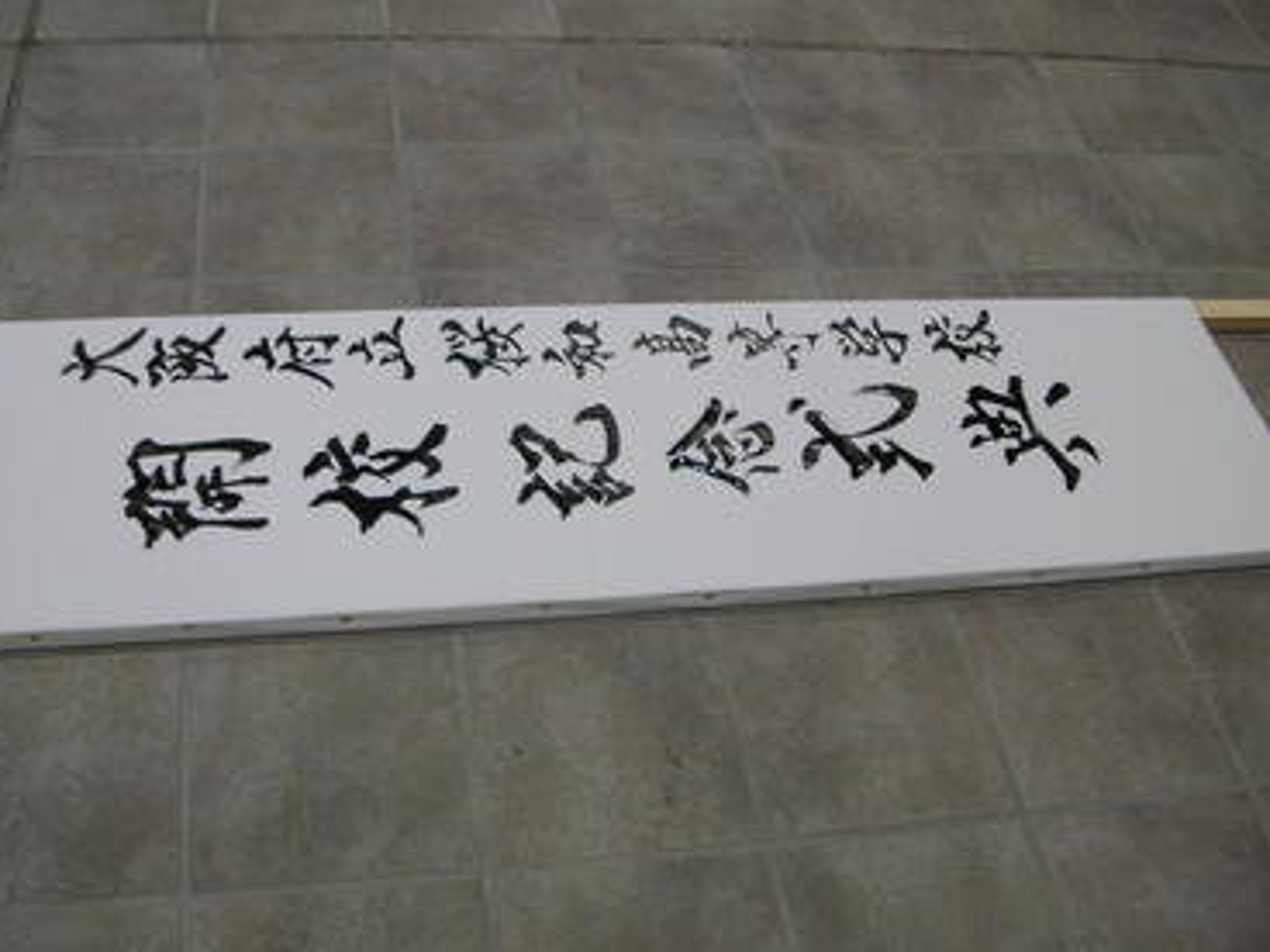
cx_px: 583
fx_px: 1394
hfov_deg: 48.9
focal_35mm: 38
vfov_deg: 37.7
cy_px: 486
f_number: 2.8
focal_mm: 5.8
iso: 50
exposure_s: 1/14.4
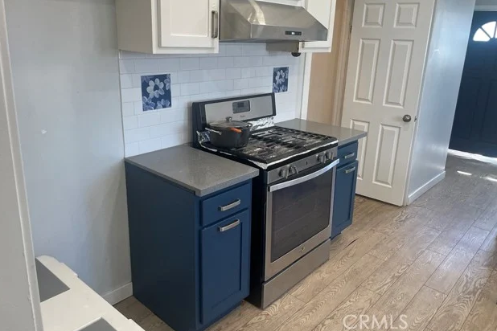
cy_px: 141
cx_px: 247
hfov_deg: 65.5
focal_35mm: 28
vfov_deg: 46.3
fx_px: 387
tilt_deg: -14.8
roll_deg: -2.2
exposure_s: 1/120
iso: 100
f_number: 1.6
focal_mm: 4.2
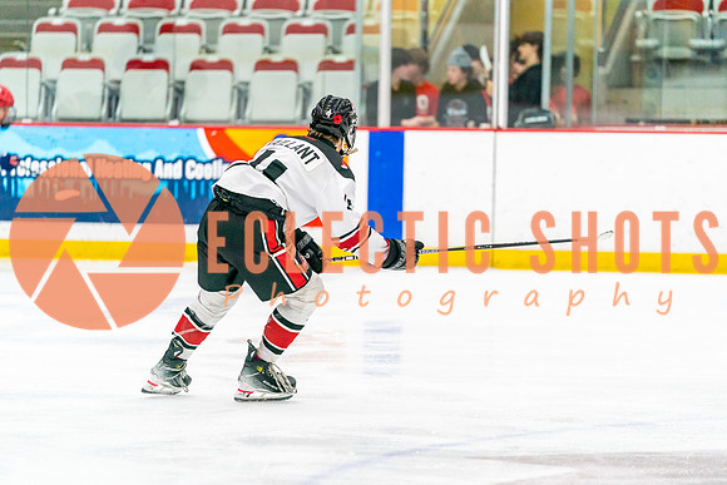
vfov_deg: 6.9
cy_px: 242
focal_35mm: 200
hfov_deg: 10.3
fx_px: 4040
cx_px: 364
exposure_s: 1/1250
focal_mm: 200
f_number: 2.8
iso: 3200
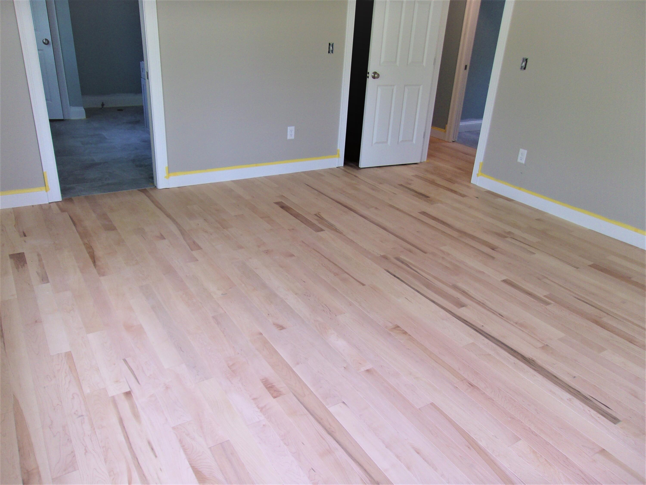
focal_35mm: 27
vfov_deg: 51.4
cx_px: 323
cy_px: 242
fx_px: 504
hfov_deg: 65.3
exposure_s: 1/50
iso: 80
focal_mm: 4.9
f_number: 3
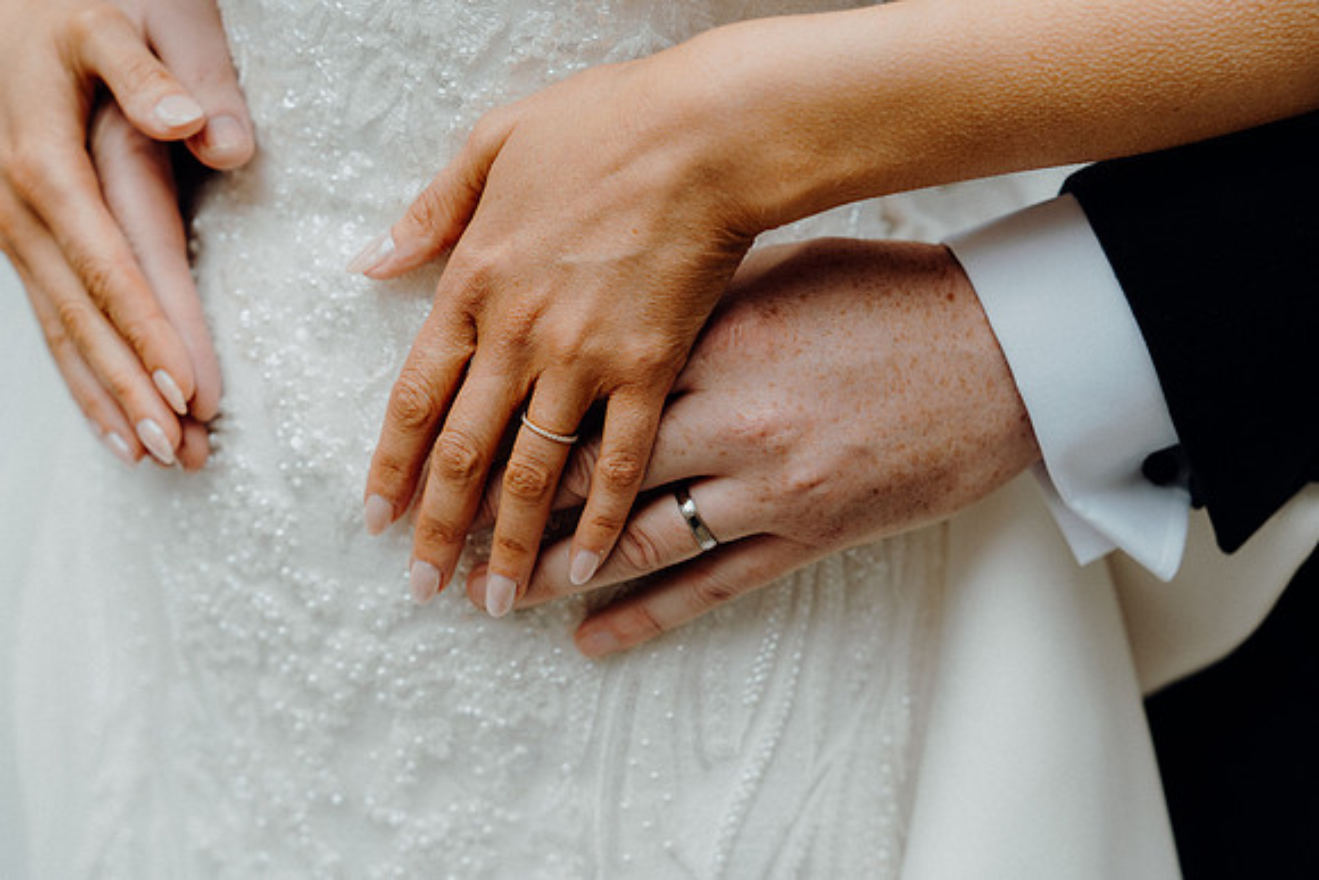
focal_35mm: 63
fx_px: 2309
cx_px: 660
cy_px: 440
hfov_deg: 31.9
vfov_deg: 21.6
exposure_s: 1/160
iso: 125
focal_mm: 63
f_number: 3.5
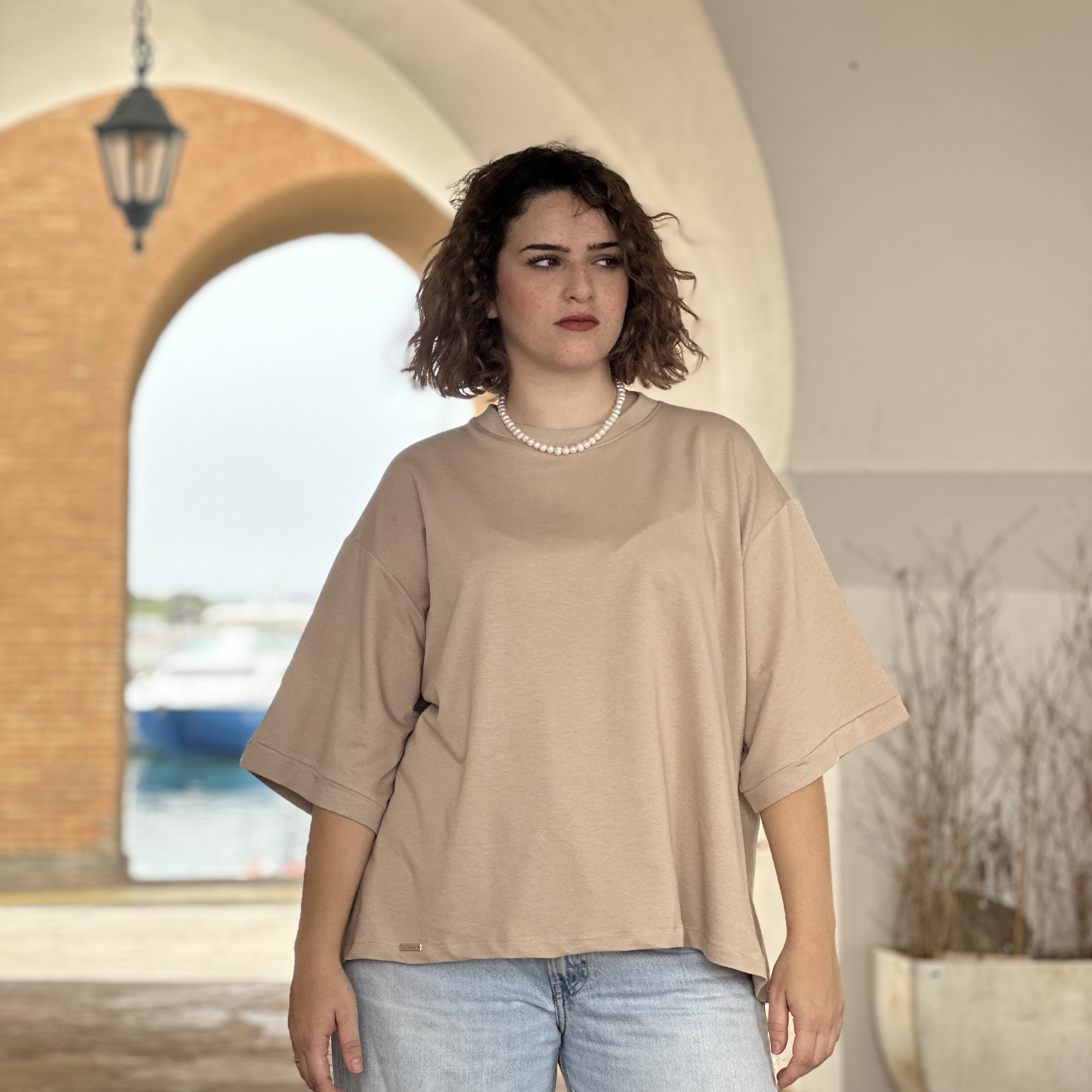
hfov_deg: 19.1
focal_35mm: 91
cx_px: 546
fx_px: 3248
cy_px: 446
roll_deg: -0.9
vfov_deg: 19.1
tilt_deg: +4.4
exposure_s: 1/139
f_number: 2.8
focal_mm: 9
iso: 40
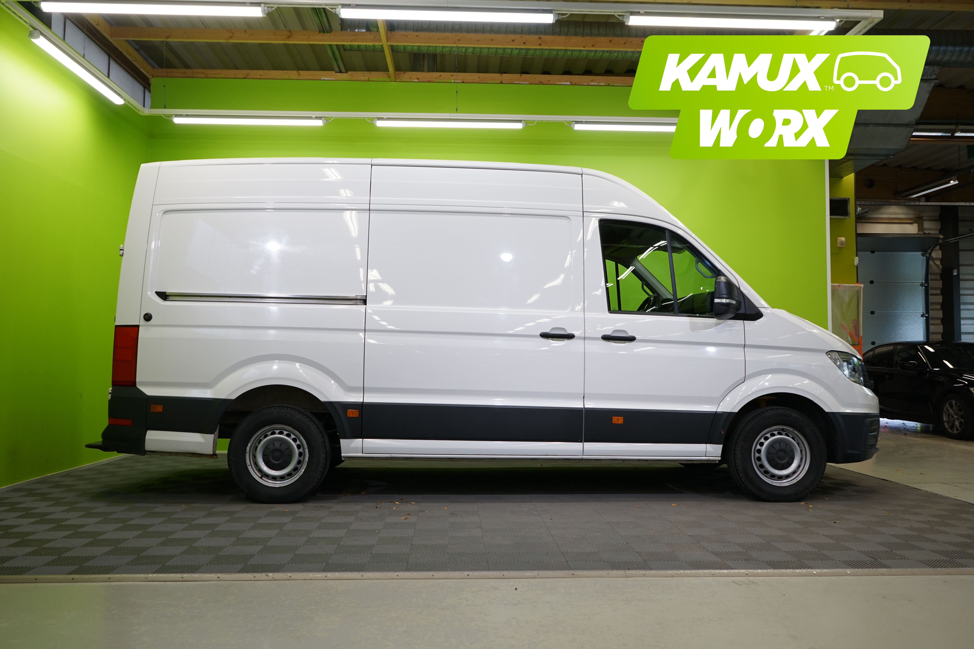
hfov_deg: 65.5
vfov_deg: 46.4
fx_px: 757
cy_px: 324
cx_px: 487
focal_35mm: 28
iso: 500
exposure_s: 1/40
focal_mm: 28
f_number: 6.3
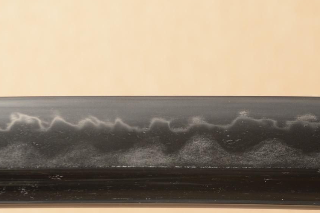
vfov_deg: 5.8
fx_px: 2085
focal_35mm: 235
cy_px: 110
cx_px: 205
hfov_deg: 8.8
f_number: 11
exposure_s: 1/1.6
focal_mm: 95
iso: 400
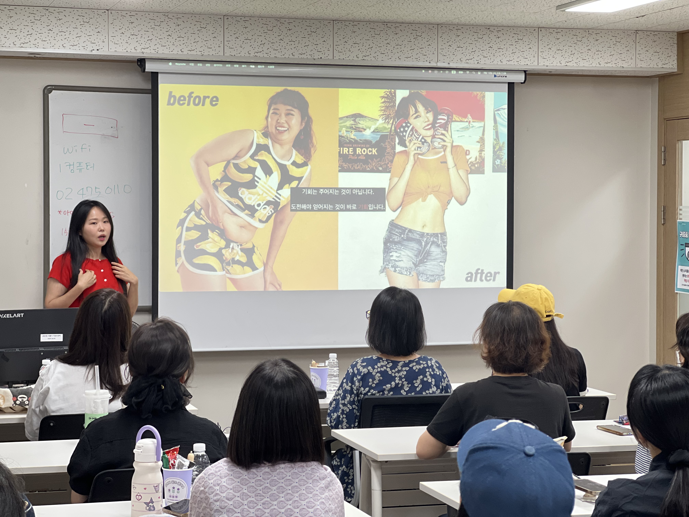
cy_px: 258
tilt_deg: -2.3
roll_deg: -0.3
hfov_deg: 25.3
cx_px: 344
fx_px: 1533
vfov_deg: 19.1
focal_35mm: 77
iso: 200
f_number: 2.8
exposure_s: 1/40
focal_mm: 9
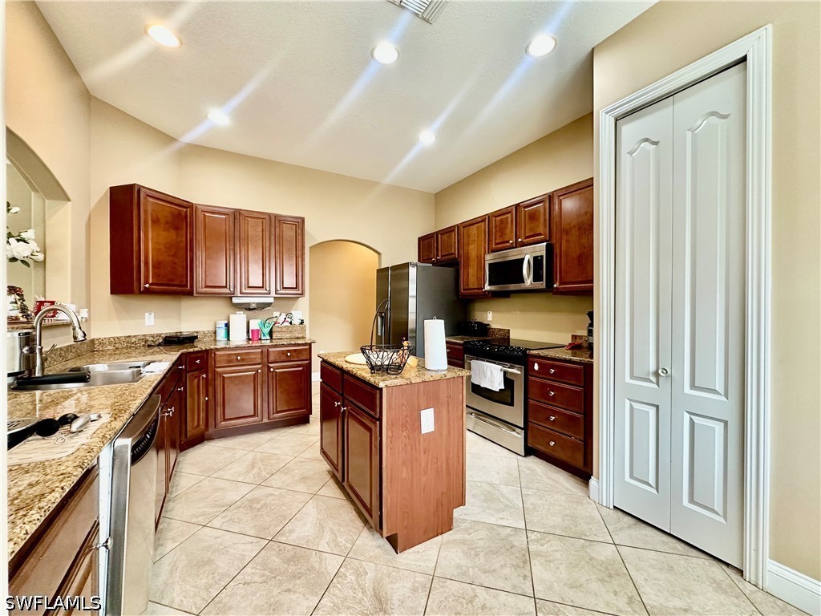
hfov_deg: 102.1
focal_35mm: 14
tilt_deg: +0.1
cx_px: 410
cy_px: 308
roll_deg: -0.5
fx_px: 332
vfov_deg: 85.7
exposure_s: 1/60
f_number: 2.2
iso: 320
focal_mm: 2.22
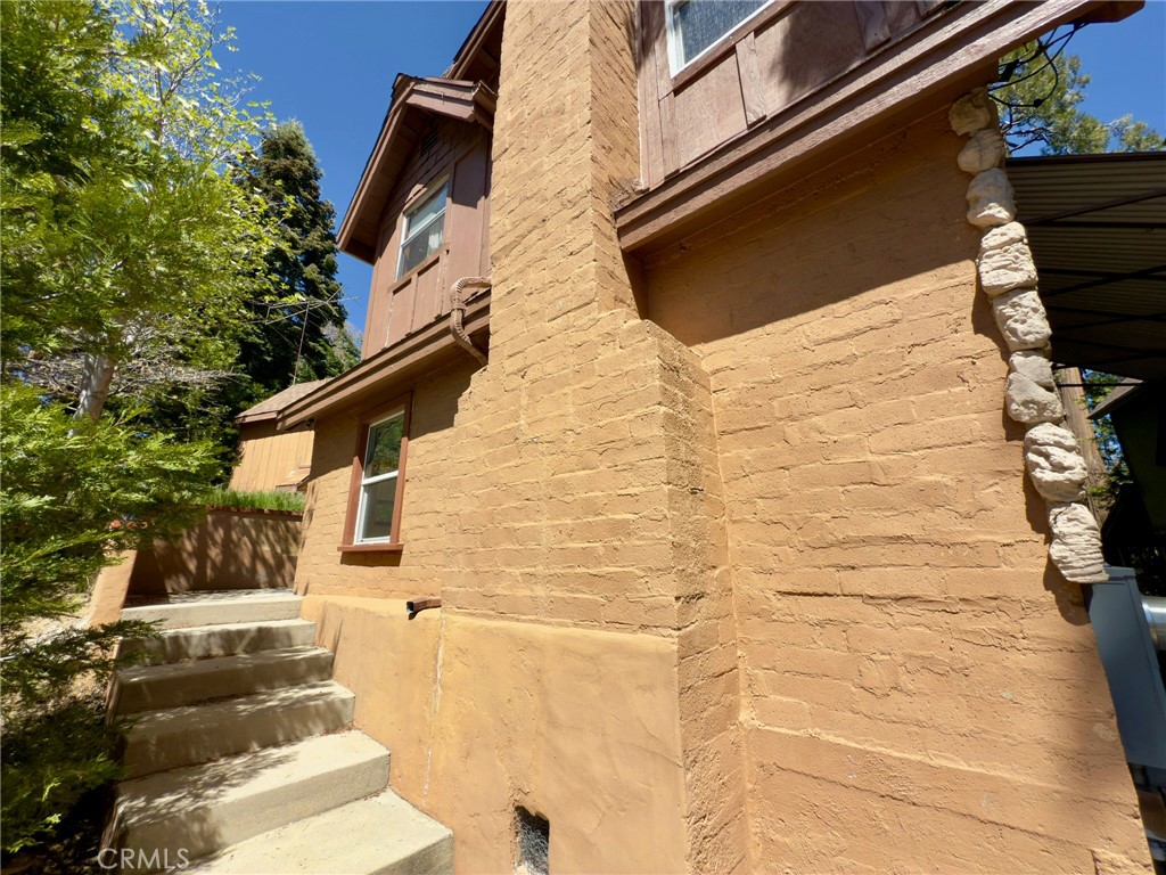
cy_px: 438
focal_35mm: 14
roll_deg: +0.4
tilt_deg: +15.5
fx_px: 472
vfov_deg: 85.7
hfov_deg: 102.1
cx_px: 583
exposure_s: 1/663
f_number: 2.2
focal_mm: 2.22
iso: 16
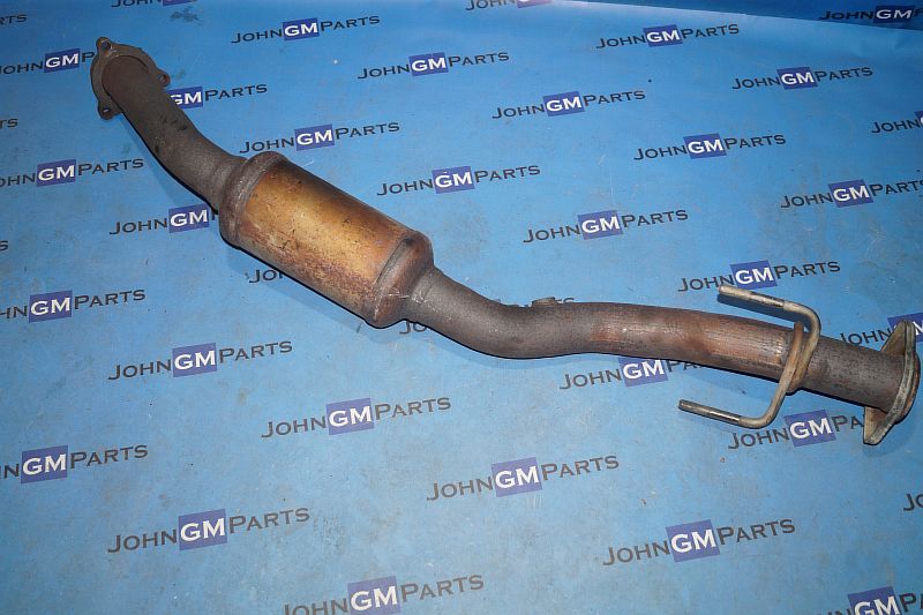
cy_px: 308
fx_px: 923
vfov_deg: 36.9
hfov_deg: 53.1
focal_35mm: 36
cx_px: 462
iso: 640
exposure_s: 1/160
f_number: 4
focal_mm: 24
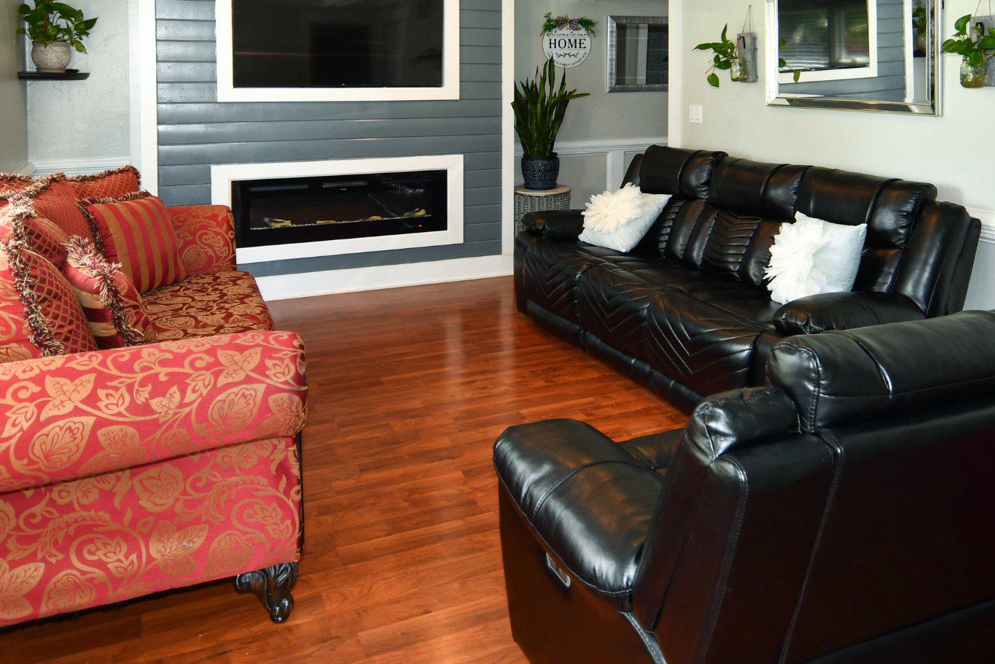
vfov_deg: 47.1
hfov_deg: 67.2
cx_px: 547
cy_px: 215
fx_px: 746
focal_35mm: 27
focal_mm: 12
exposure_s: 1/80
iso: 200
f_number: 4.5
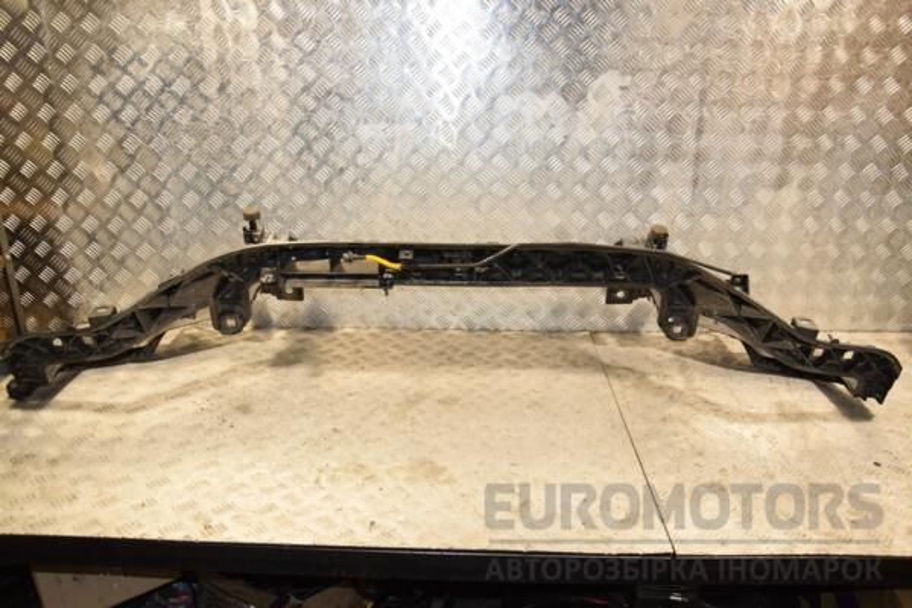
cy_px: 304
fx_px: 798
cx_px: 456
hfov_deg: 59.5
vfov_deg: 41.7
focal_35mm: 32
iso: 800
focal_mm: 21
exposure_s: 1/200
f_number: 6.3
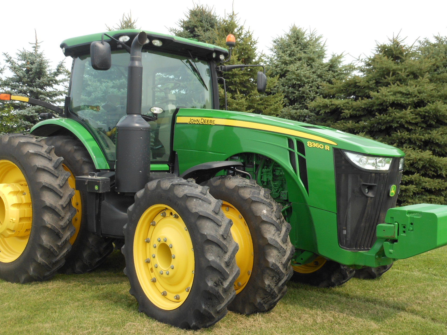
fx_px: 607
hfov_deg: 40.4
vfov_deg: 30.9
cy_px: 159
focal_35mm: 47
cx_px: 214
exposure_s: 1/250
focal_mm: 6.9
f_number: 4.3
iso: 80
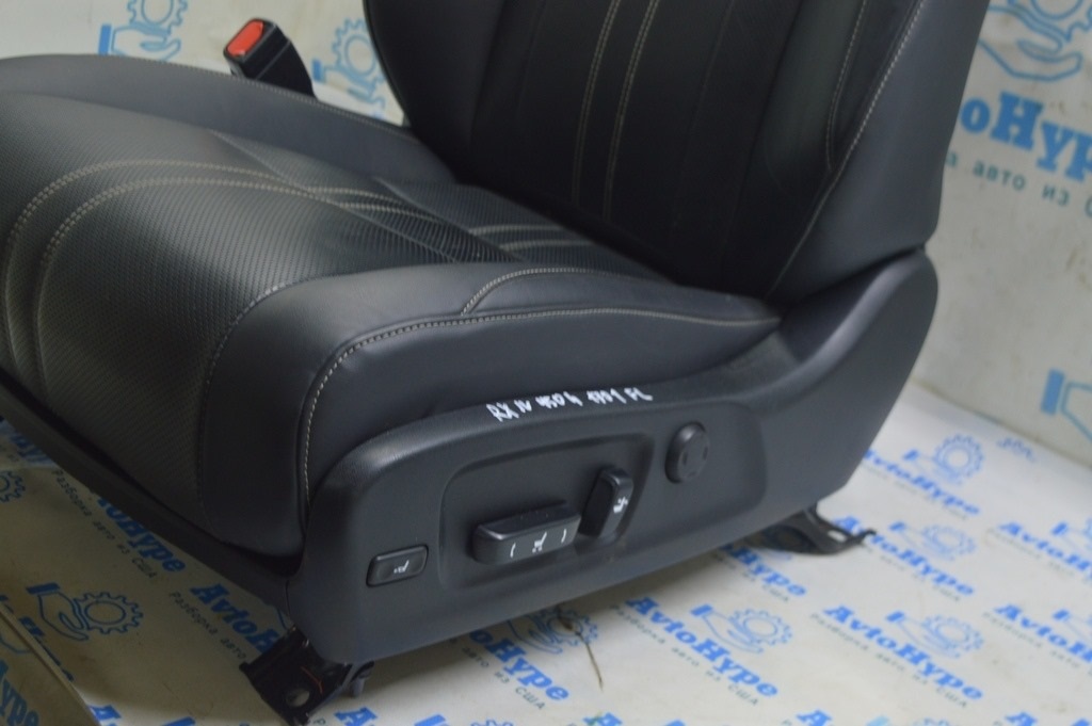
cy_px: 363
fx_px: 1546
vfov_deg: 26.4
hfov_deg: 38.9
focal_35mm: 51
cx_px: 546
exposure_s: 1/20
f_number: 5.6
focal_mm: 34
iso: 400
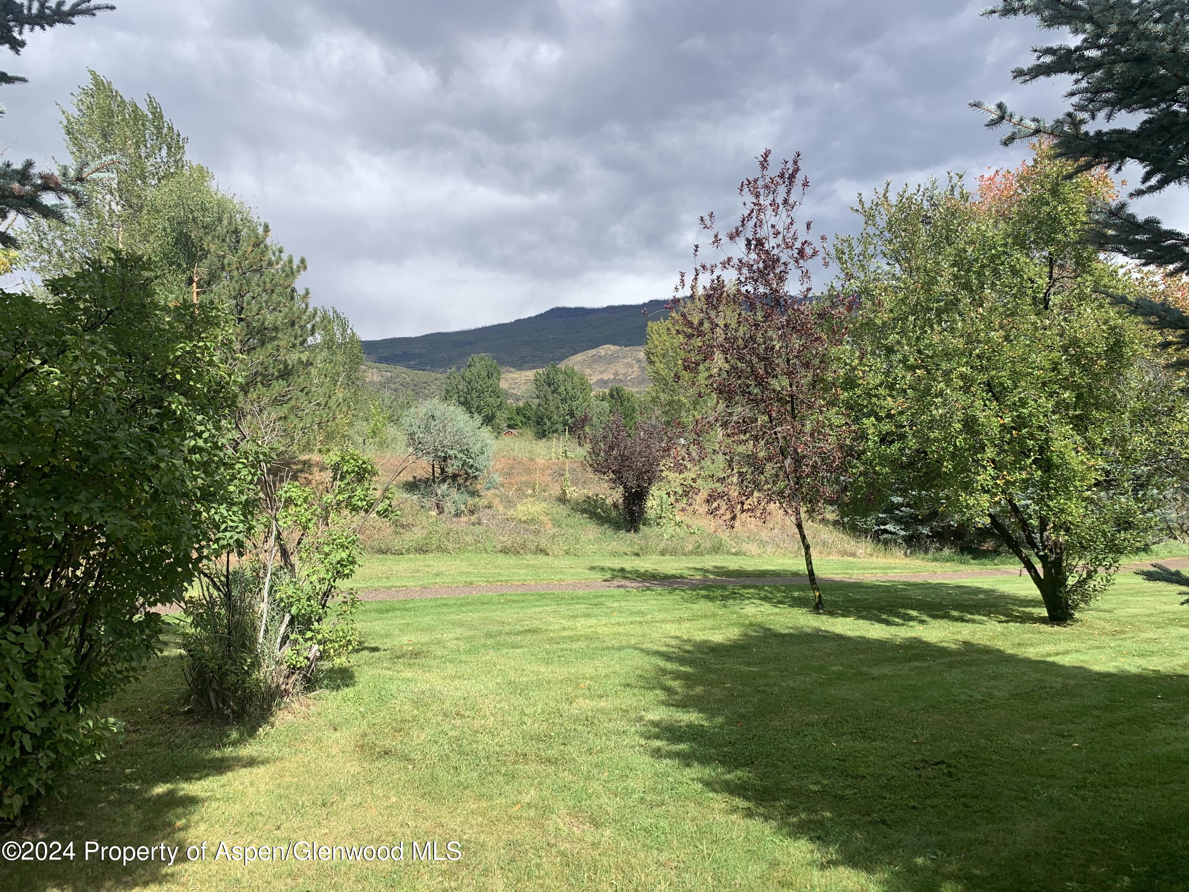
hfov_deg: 67.3
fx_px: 893
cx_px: 594
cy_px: 446
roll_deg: +0.7
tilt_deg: +2.2
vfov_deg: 53.1
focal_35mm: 26
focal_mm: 4.25
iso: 25
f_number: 1.8
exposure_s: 1/1779
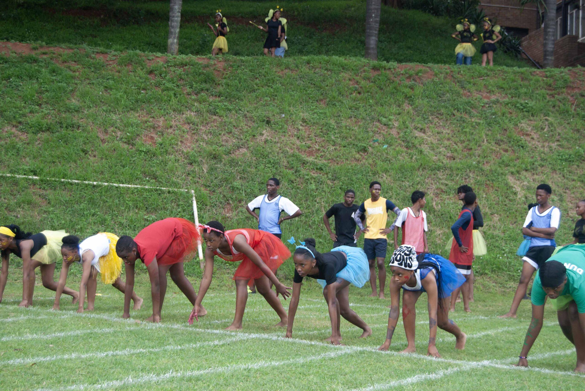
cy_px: 196
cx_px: 292
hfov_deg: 35.0
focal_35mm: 57
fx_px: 927
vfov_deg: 23.8
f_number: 5.6
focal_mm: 38
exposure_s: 1/125
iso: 180
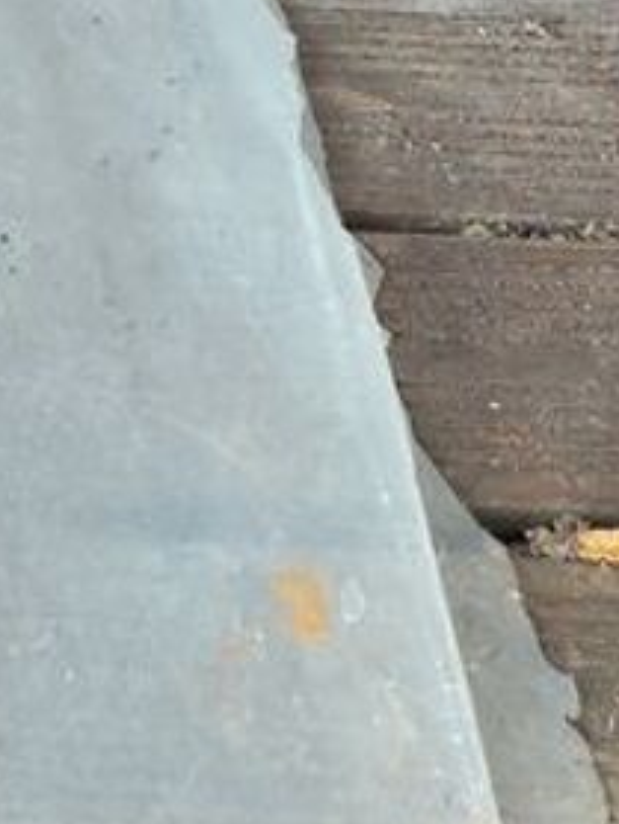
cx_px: -643
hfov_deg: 11.5
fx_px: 2738
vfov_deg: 13.7
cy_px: -968
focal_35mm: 115
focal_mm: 5.24
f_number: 1.7
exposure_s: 1/100
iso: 334
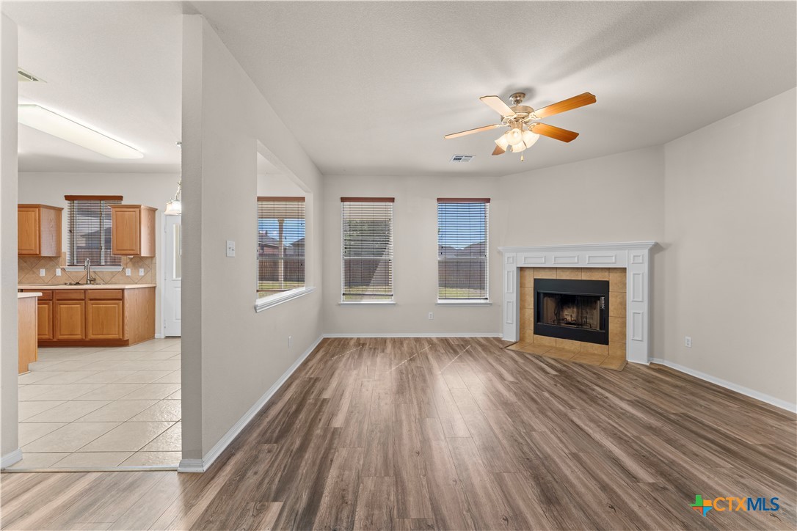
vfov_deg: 81.2
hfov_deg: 104.3
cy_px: 266
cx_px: 398
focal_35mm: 14
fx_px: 310
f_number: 8
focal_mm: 14
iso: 320
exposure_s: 1/1.43
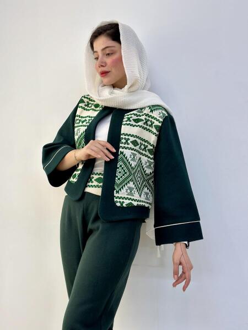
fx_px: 459
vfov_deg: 39.7
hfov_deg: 30.3
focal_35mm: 48
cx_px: 124
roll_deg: +0.5
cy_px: 165
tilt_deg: +0.5
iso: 80
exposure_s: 1/139
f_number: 1.78
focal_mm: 6.86
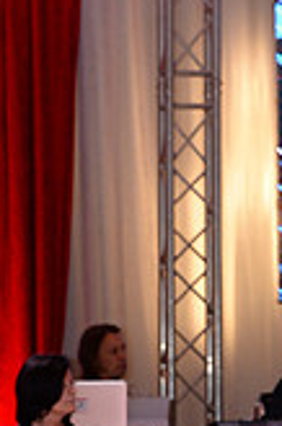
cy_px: 674
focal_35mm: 359
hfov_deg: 3.8
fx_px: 4245
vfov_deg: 5.7
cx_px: 128
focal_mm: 102
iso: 1600
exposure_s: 1/250
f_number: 5
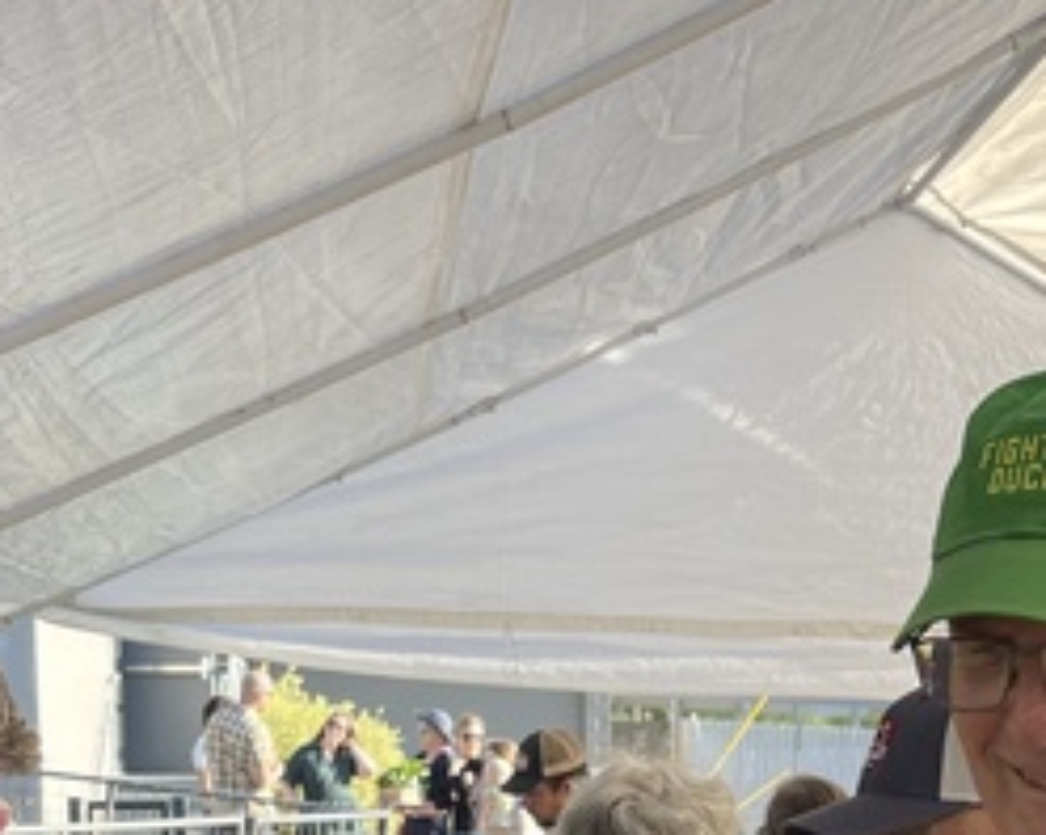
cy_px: 1139
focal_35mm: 82
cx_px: 590
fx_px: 2537
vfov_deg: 17.4
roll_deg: +0.3
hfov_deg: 23.3
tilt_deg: -9.2
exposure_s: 1/468
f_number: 1.6
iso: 32
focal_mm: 5.1
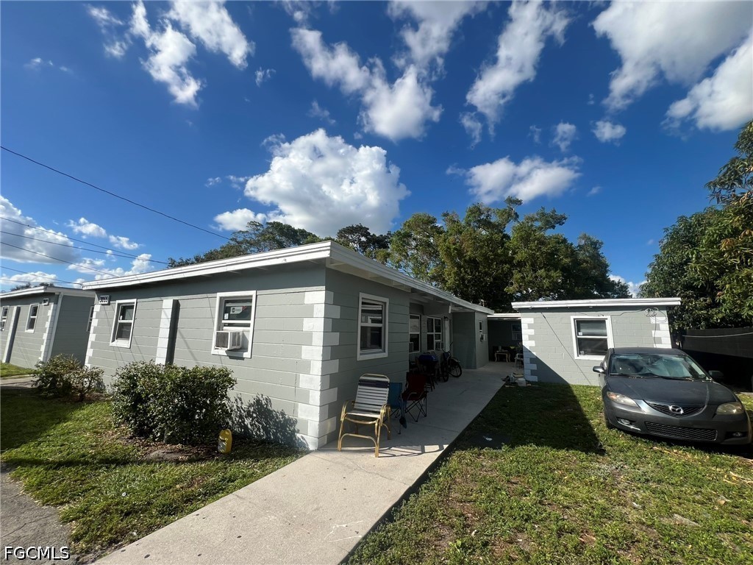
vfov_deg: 89.9
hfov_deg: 106.2
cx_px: 376
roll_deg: -0.6
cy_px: 282
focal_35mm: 13
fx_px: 283
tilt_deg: +7.8
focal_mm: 1.57
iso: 32
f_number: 1.8
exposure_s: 1/2222
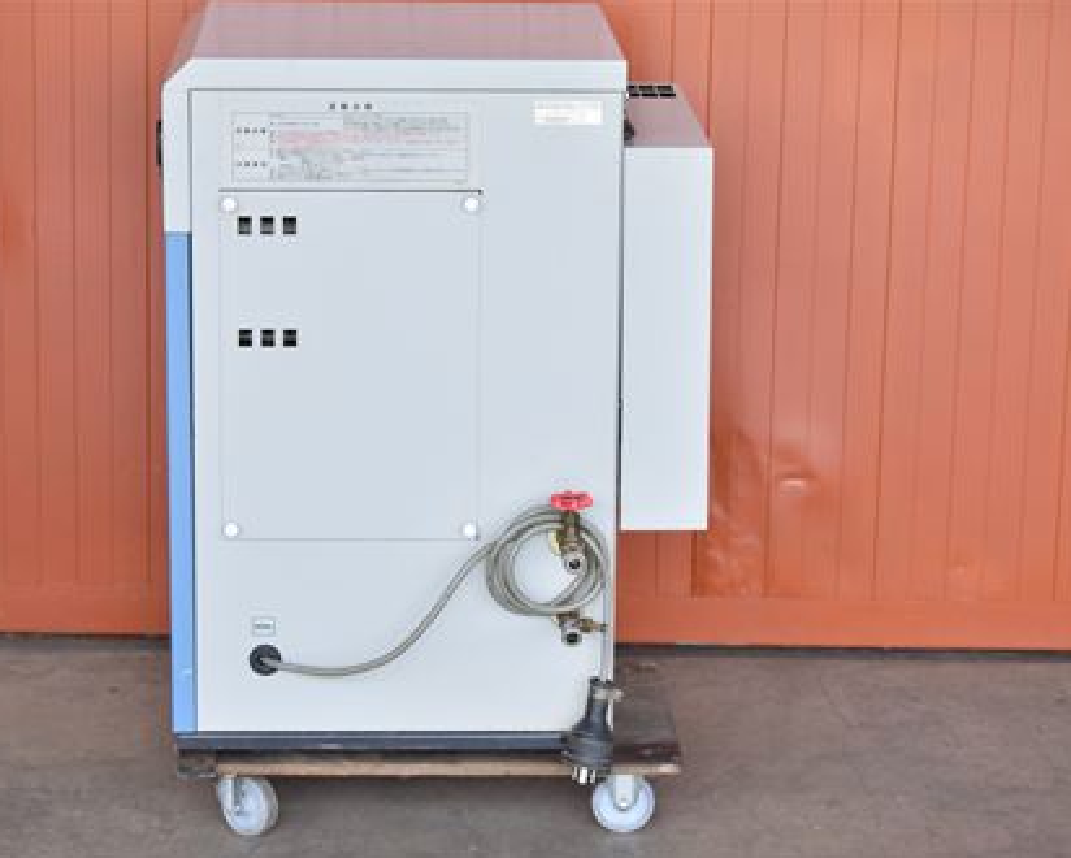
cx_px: 452
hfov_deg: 18.1
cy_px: 432
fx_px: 3362
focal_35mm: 106
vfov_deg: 14.5
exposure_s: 1/640
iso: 1250
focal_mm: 62
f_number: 6.3
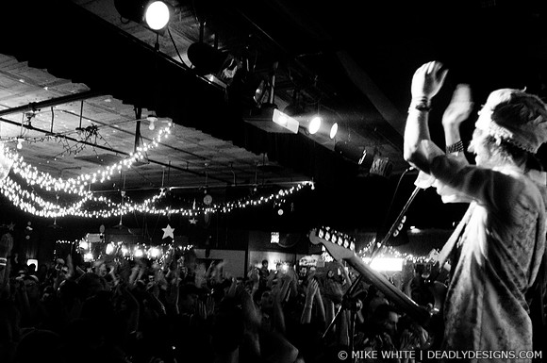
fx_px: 455
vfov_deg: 43.5
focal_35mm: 30
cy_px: 182
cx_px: 274
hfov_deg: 62.0
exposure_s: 1/20
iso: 1250
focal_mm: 20
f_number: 2.8
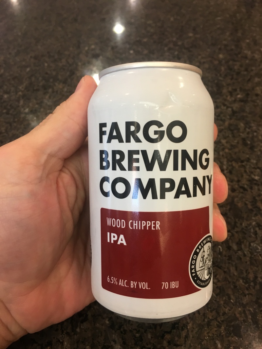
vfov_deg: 61.6
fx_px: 293
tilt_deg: -48.4
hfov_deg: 48.2
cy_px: 174
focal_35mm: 29
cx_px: 131
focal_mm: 4.15
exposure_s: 1/30
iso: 80
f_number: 2.2
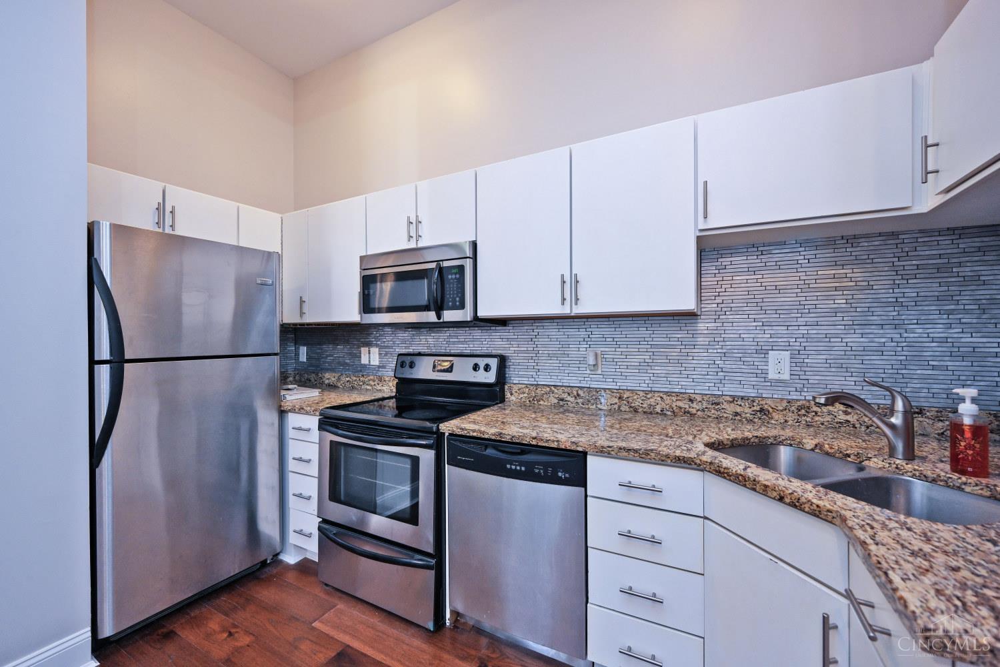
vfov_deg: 81.2
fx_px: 389
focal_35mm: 14
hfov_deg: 104.3
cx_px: 500
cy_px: 334
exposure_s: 1/60
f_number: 4
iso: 560
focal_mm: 14
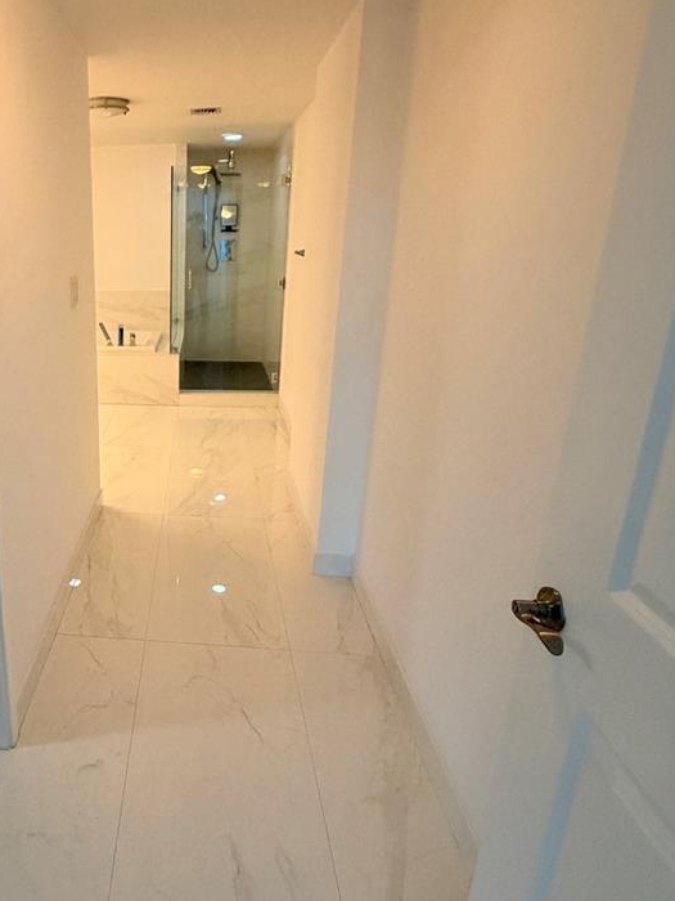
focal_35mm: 24
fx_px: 624
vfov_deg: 71.5
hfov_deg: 52.6
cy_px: 414
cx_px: 122
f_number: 2.2
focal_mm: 2.22
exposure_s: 1/60
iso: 400
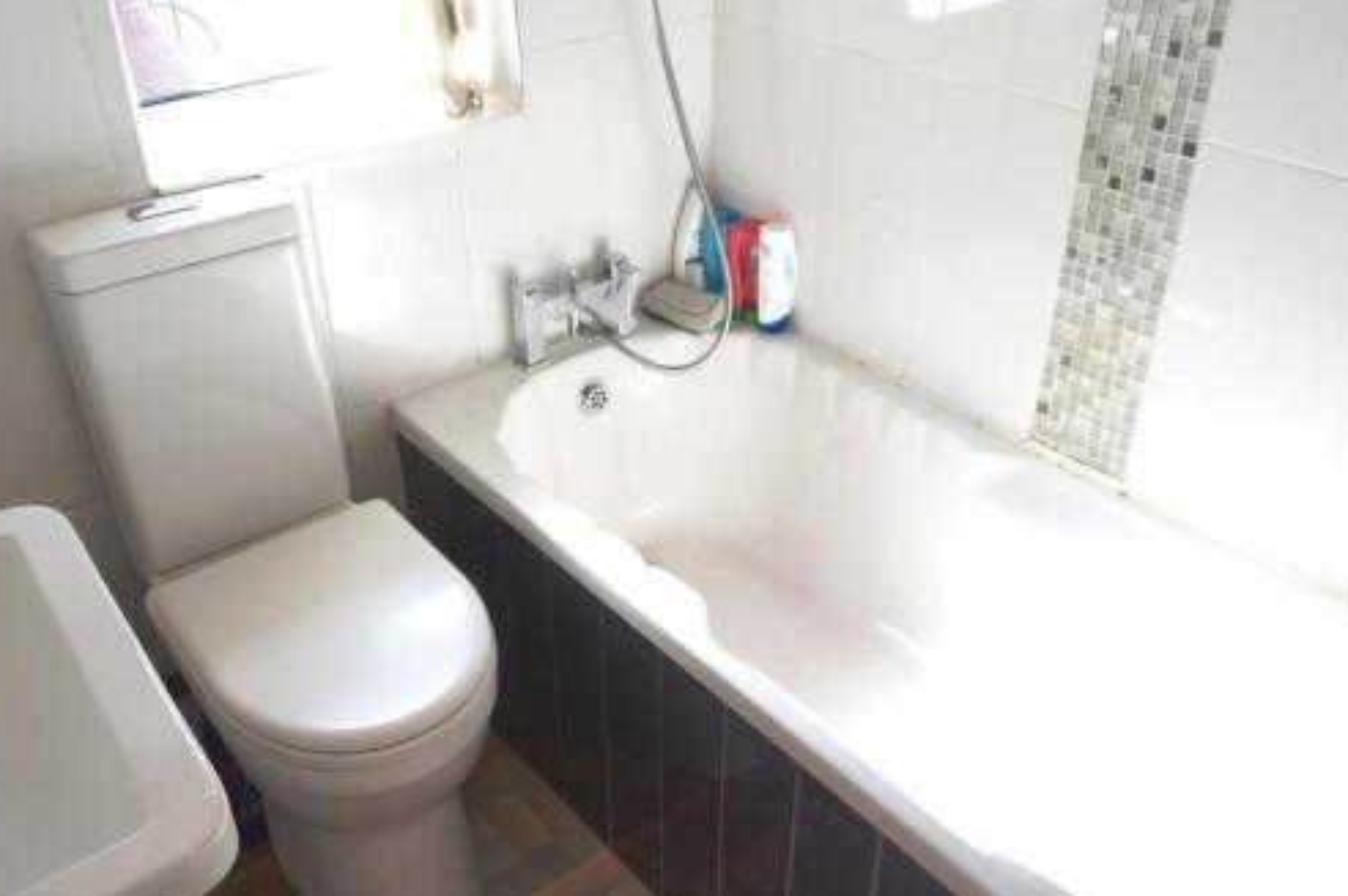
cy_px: 458
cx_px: 641
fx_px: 1197
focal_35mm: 32
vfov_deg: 41.0
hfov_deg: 58.7
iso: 200
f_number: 4
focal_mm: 16
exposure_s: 1/60
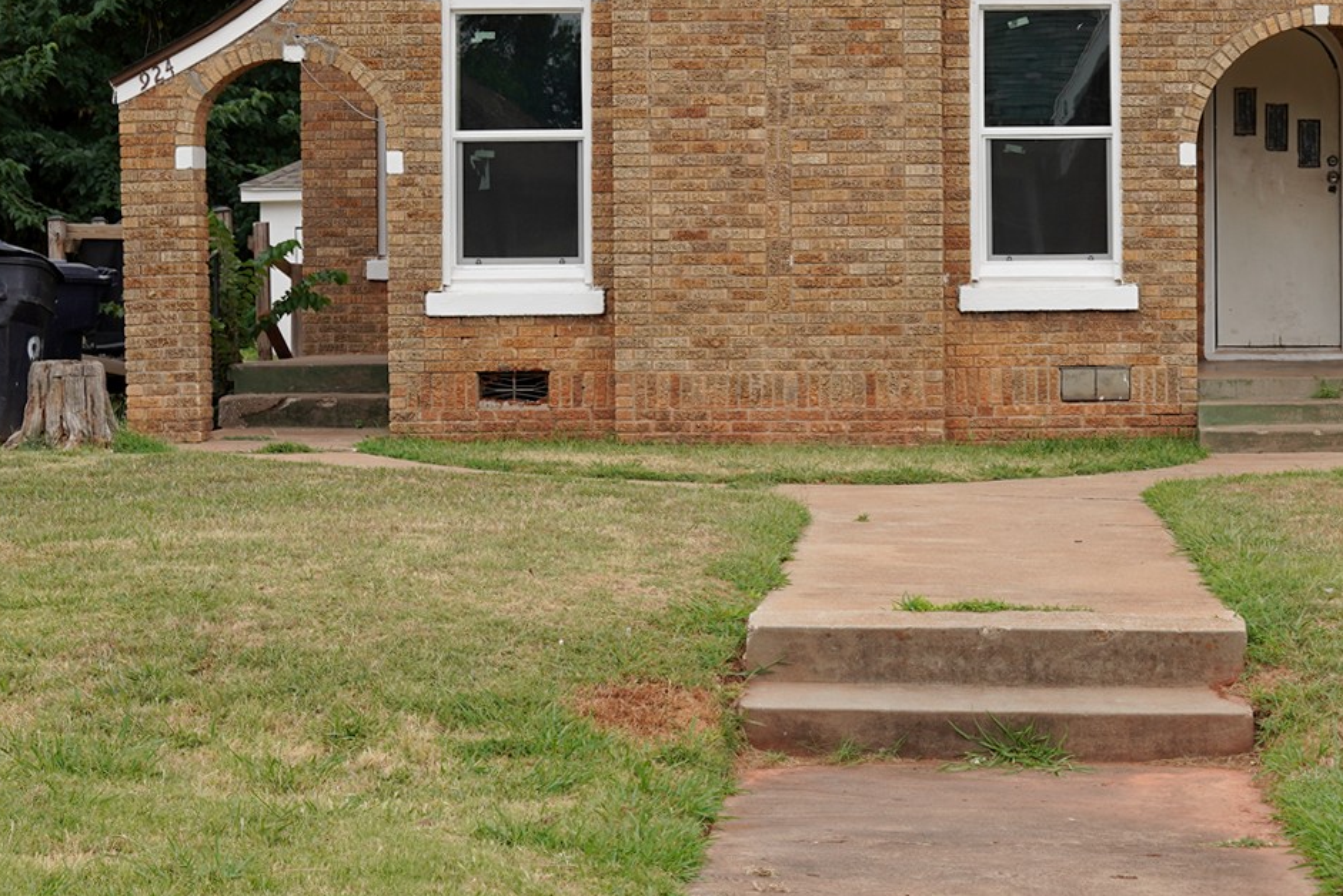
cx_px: 1126
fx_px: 3172
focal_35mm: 85
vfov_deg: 15.8
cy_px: 1
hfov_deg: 23.5
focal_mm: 40
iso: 100
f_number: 7.1
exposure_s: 1/100
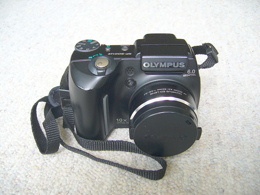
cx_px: 130
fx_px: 263
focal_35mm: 35
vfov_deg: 40.7
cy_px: 98
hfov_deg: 52.6
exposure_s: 1/30
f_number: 2.8
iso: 100
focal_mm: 5.8
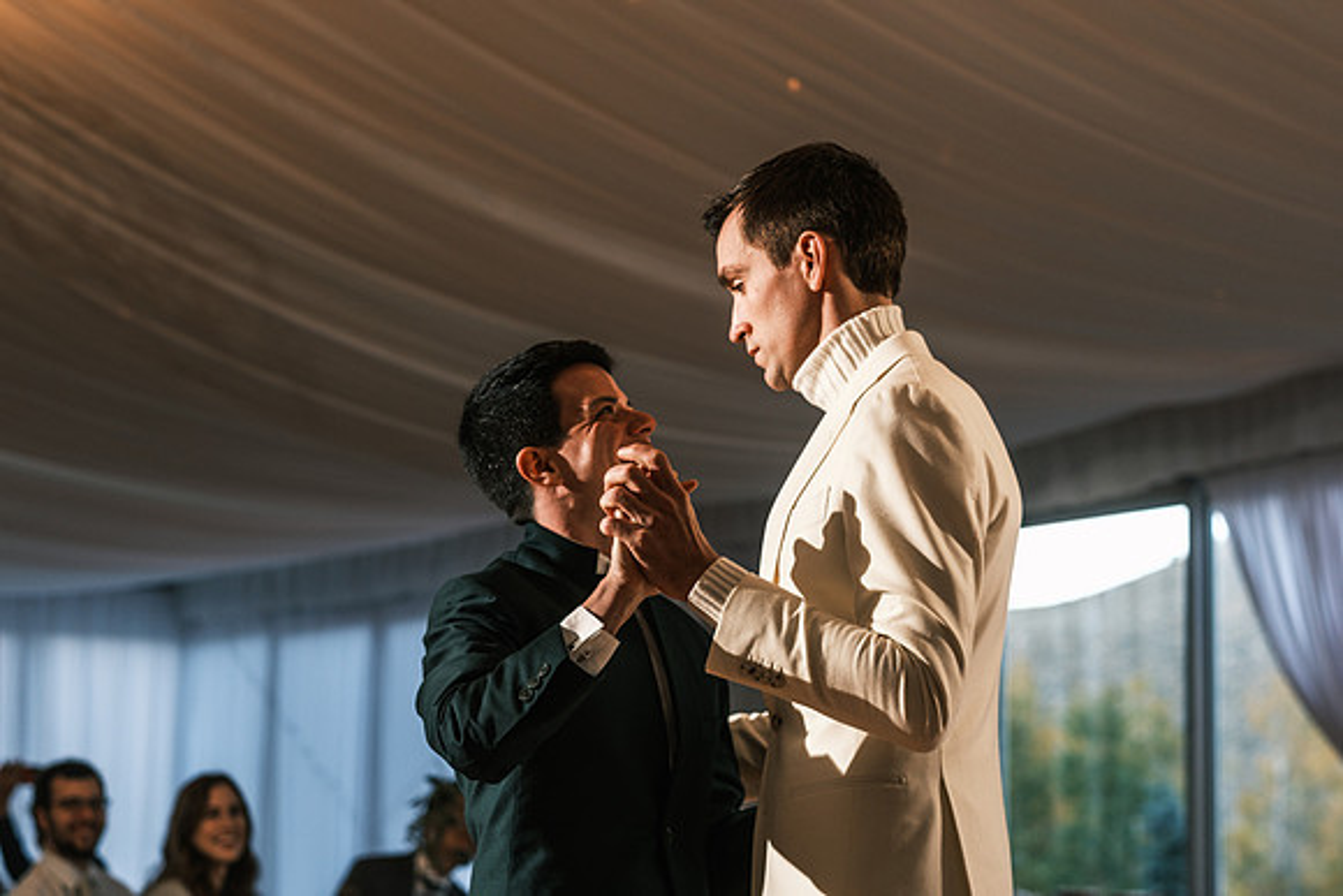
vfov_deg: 16.3
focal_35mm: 84
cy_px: 448
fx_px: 3134
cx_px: 672
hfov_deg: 24.2
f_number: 3.2
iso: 640
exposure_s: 1/250
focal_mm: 56
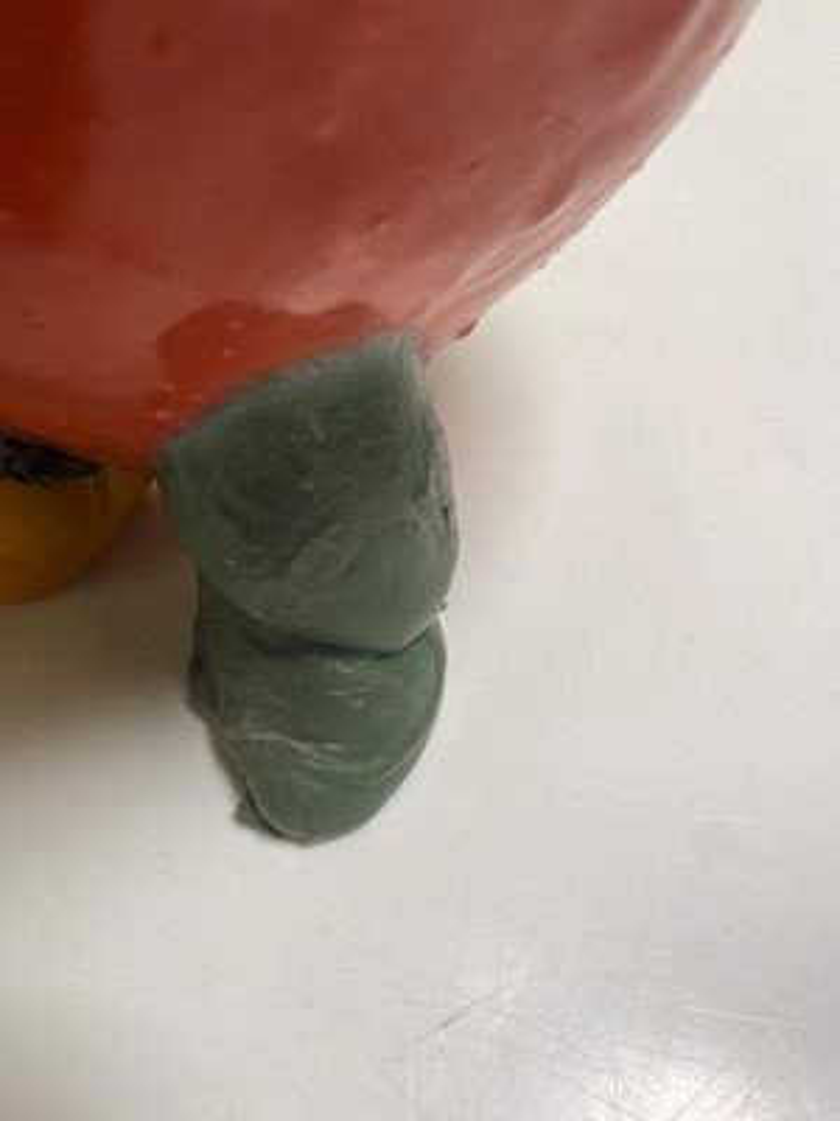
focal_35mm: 26
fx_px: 841
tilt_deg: -54.1
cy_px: 560
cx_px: 420
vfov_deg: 67.3
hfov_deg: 53.1
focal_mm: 4.25
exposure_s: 1/185
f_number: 1.8
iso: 32
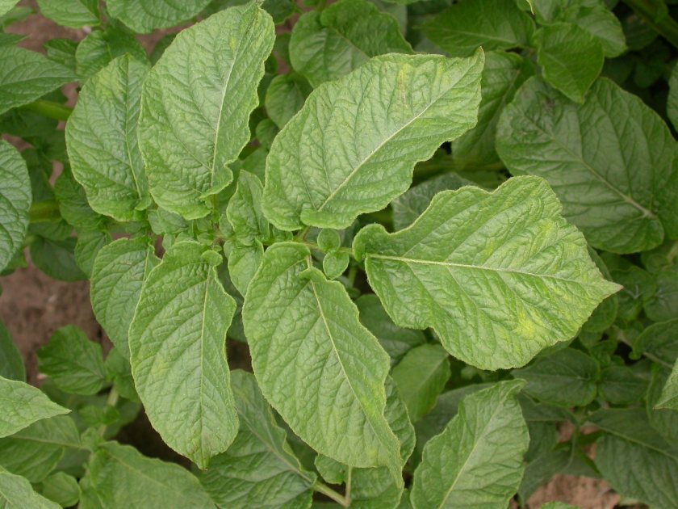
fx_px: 999
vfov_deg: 28.6
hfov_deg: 37.5
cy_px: 254
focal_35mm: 51
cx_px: 339
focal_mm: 10.7
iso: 100
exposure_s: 1/226
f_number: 4.7
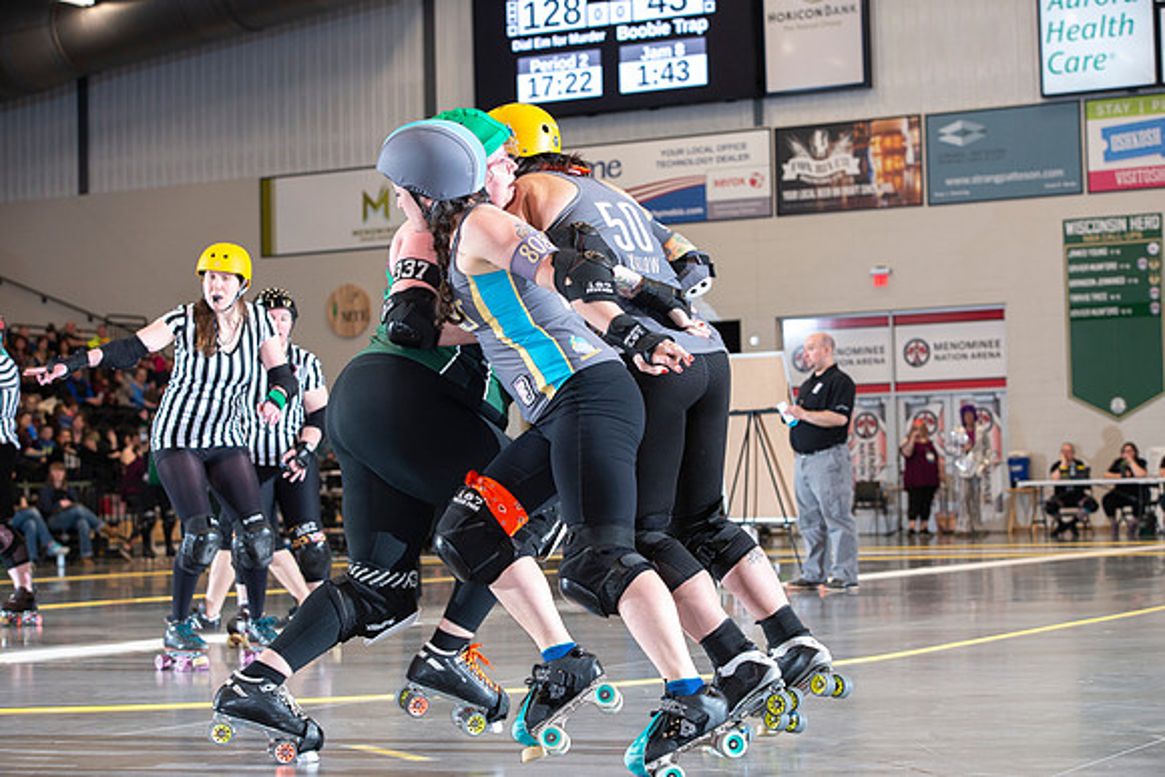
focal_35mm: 82
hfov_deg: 24.8
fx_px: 2654
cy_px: 388
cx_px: 582
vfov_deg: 16.7
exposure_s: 1/160
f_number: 5.6
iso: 640
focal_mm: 82
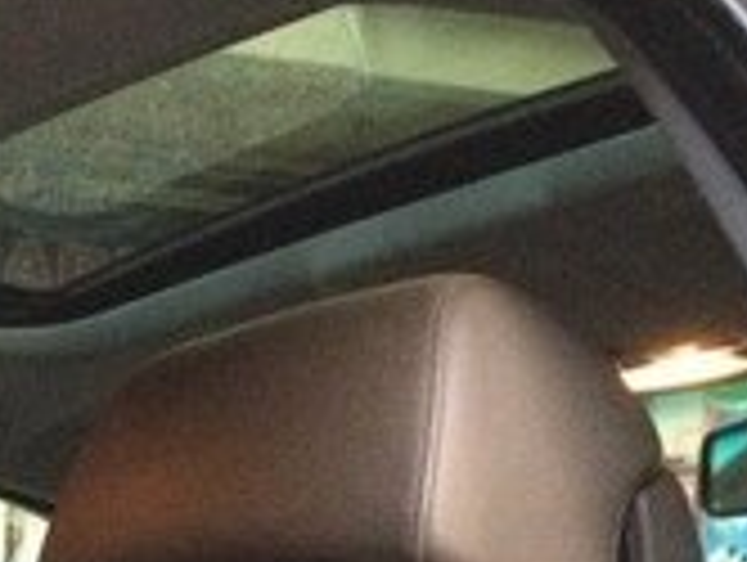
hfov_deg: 16.1
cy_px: 928
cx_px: -256
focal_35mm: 115
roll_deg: -0.8
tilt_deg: -7.0
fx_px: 2485
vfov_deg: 12.1
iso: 320
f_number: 2.2
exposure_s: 1/25
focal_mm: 4.15
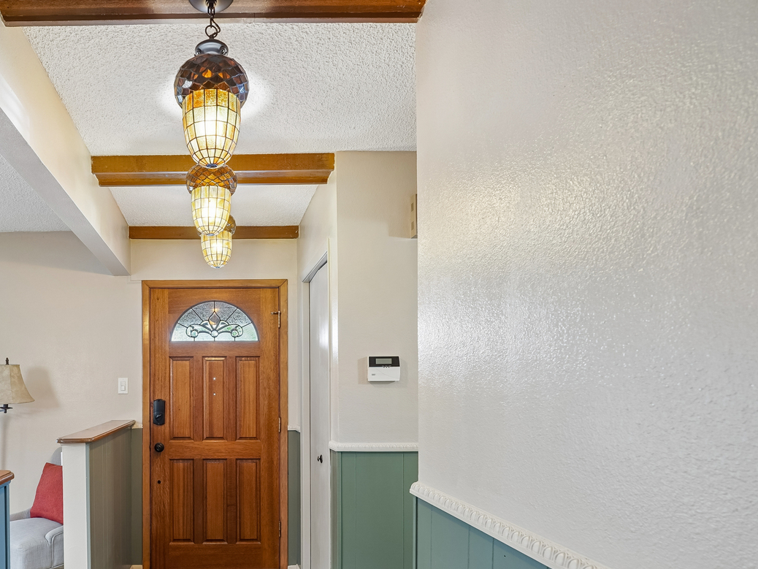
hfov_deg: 66.8
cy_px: 383
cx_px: 219
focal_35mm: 25
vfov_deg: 54.2
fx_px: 542
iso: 400
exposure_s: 1/4
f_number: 8
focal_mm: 16.5
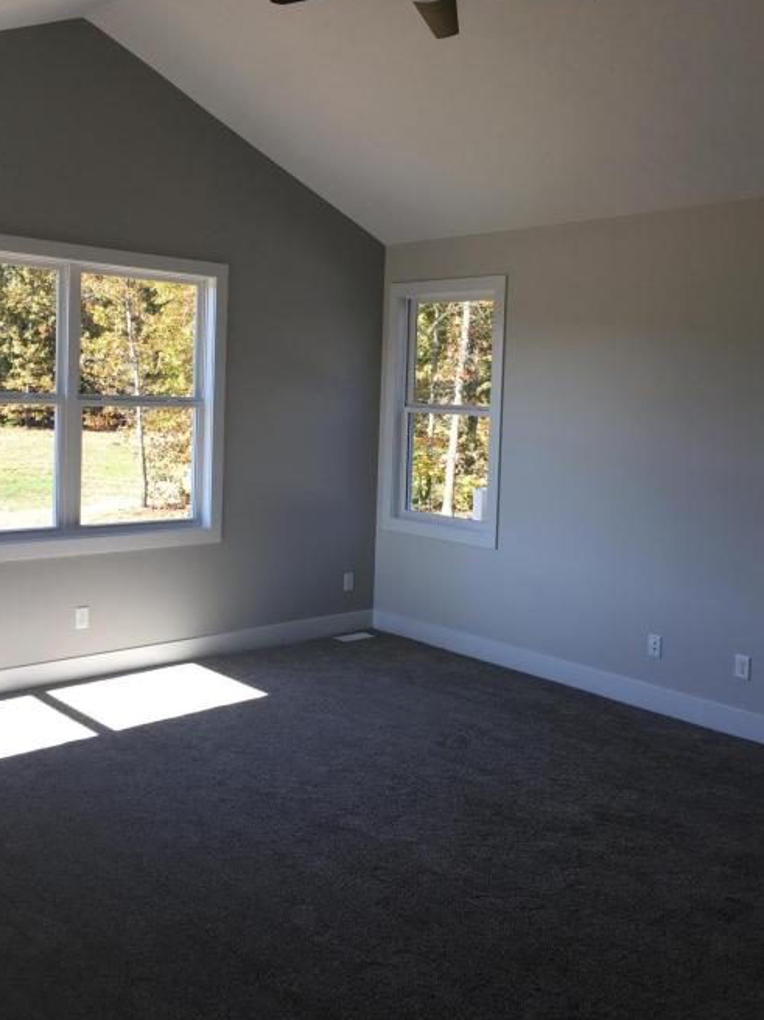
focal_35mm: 34
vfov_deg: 53.8
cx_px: 355
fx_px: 1001
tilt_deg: -1.6
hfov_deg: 41.8
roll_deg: -0.9
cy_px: 438
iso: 25
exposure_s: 1/120
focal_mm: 4.15
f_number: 2.2
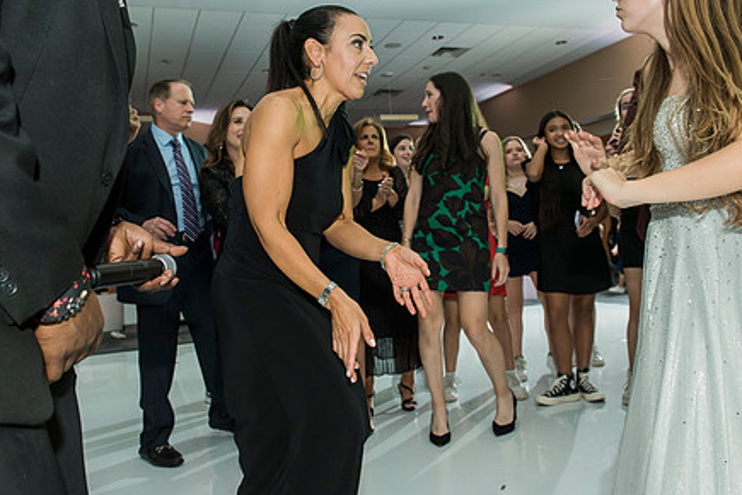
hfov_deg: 58.7
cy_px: 185
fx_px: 660
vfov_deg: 40.8
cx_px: 350
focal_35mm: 32
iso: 1000
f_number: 4.5
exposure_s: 1/100
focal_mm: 24
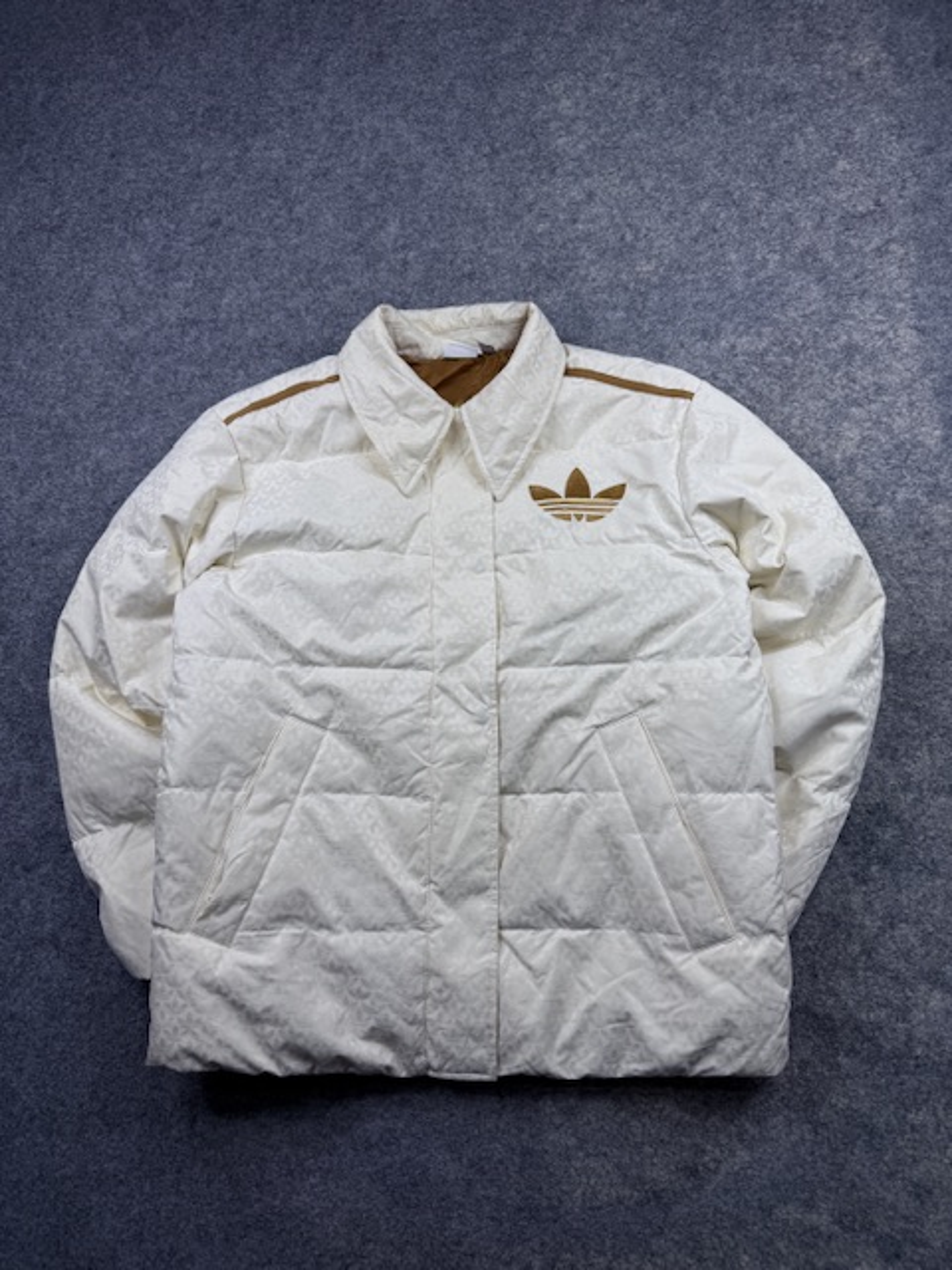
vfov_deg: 71.6
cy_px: 635
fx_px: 880
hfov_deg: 56.8
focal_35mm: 24
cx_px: 476
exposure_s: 1/580
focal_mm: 6.76
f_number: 1.78
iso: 80
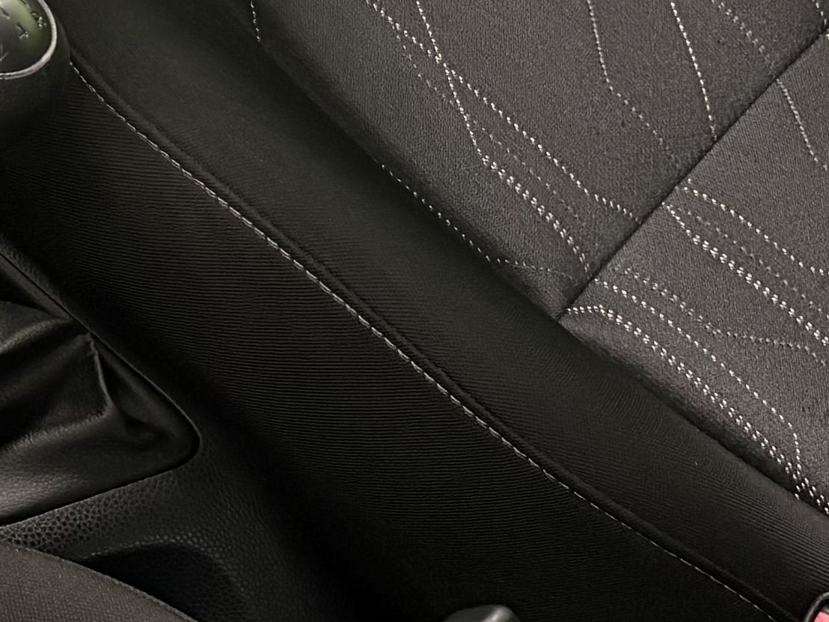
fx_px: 3209
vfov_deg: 10.8
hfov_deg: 13.6
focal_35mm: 134
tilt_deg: -39.1
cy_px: -174
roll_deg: -5.6
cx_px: -521
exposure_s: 1/50
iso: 320
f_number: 1.6
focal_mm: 5.96
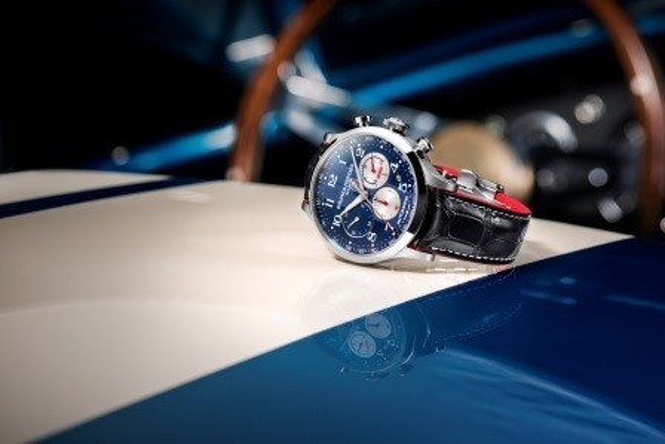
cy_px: 222
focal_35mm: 105
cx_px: 332
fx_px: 1940
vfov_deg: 13.1
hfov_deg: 19.5
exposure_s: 1/200
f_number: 11
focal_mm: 105
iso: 200
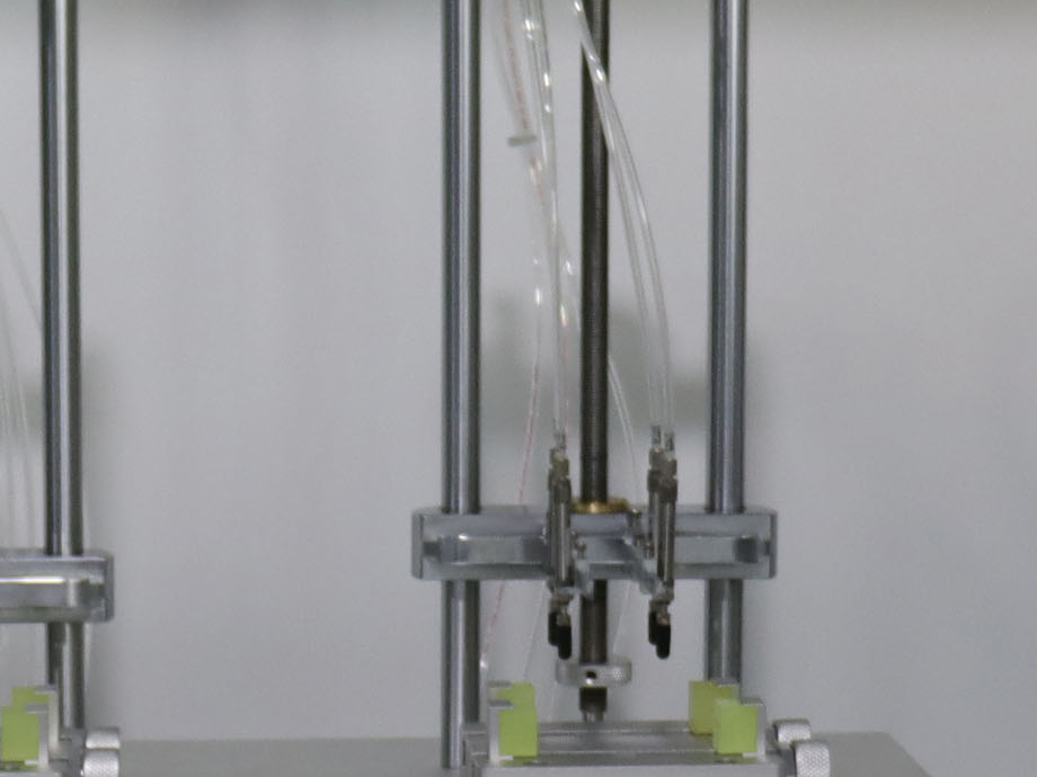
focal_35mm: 114
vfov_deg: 12.8
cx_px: 496
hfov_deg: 17.3
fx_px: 3415
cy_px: 769
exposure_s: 1/60
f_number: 1.8
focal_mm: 4.25
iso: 160
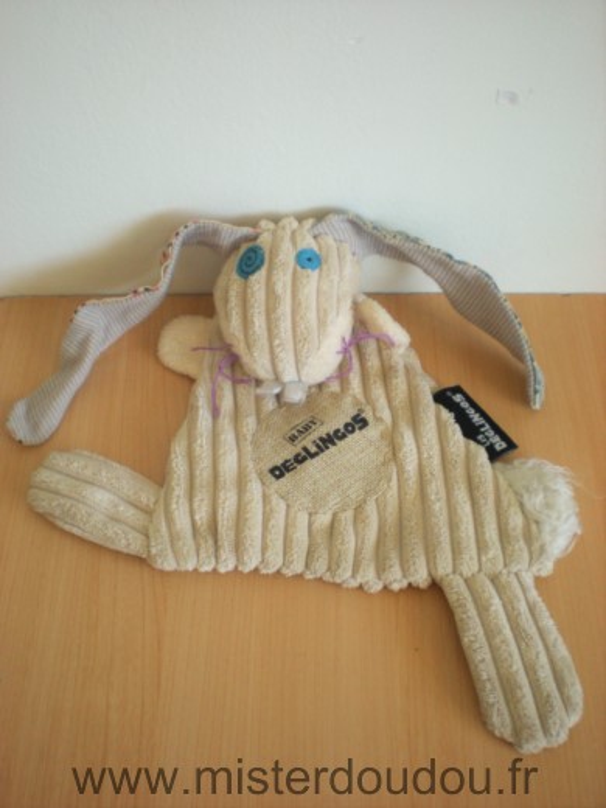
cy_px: 404
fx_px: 887
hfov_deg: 37.7
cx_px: 303
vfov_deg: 49.0
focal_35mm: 38
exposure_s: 1/54.8
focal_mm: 6.3
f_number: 3.1
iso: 200
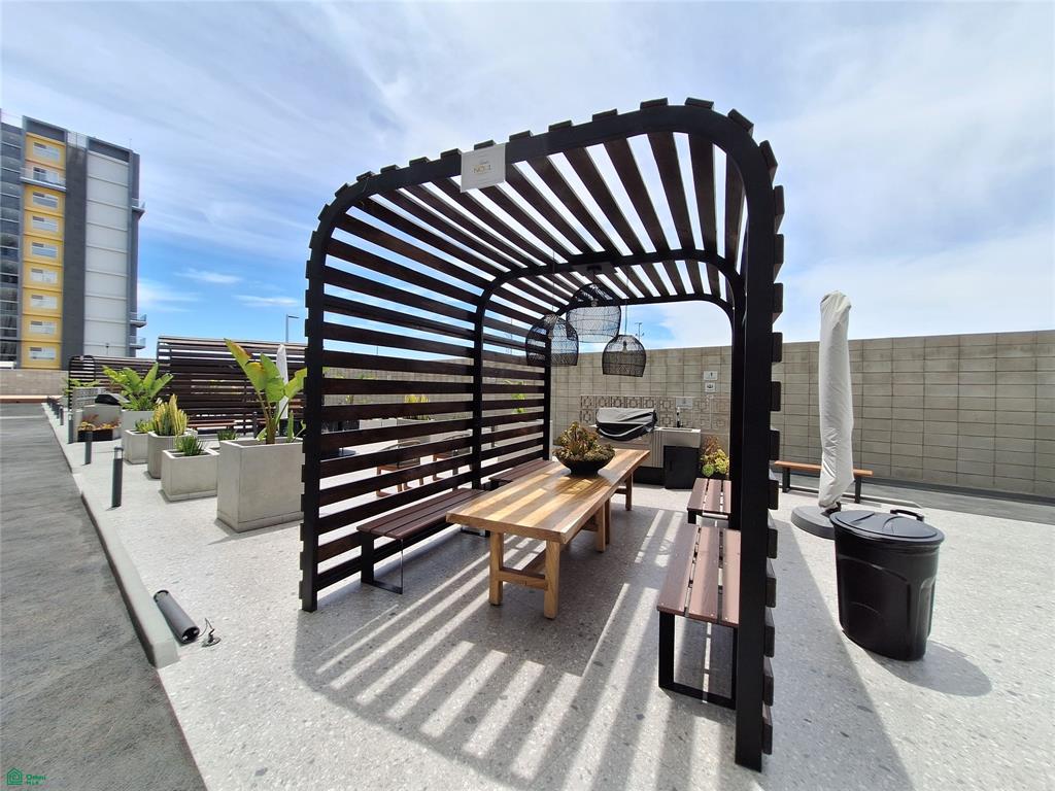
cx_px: 528
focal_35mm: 13
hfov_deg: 106.2
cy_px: 396
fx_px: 396
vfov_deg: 89.9
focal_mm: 1.74
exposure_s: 1/2000
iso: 40
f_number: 2.2
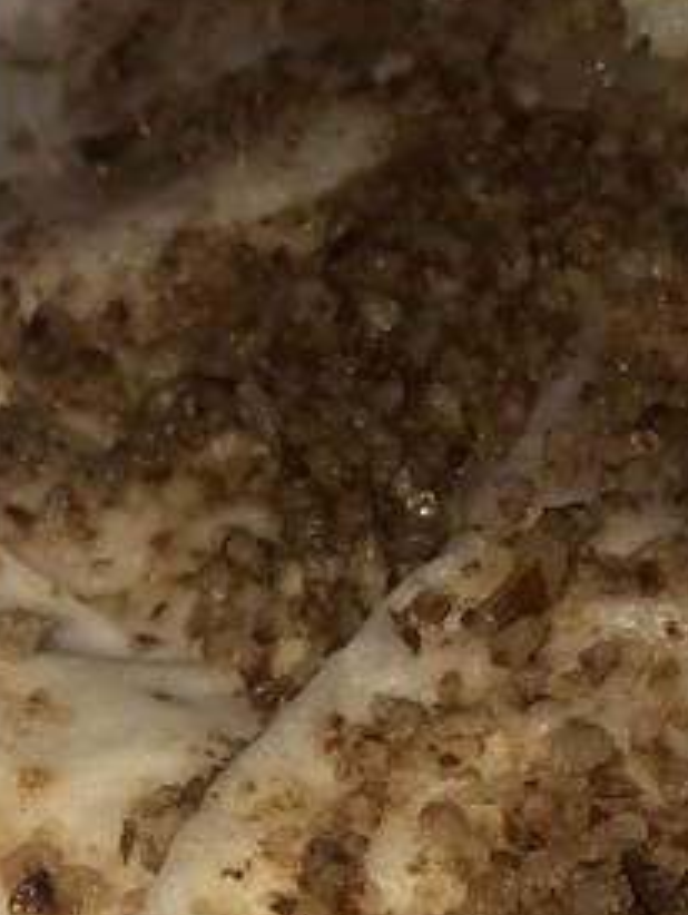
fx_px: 2487
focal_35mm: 94
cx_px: 528
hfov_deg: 15.7
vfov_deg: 19.9
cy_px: 1009
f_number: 1.8
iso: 20
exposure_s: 1/43
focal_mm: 3.99
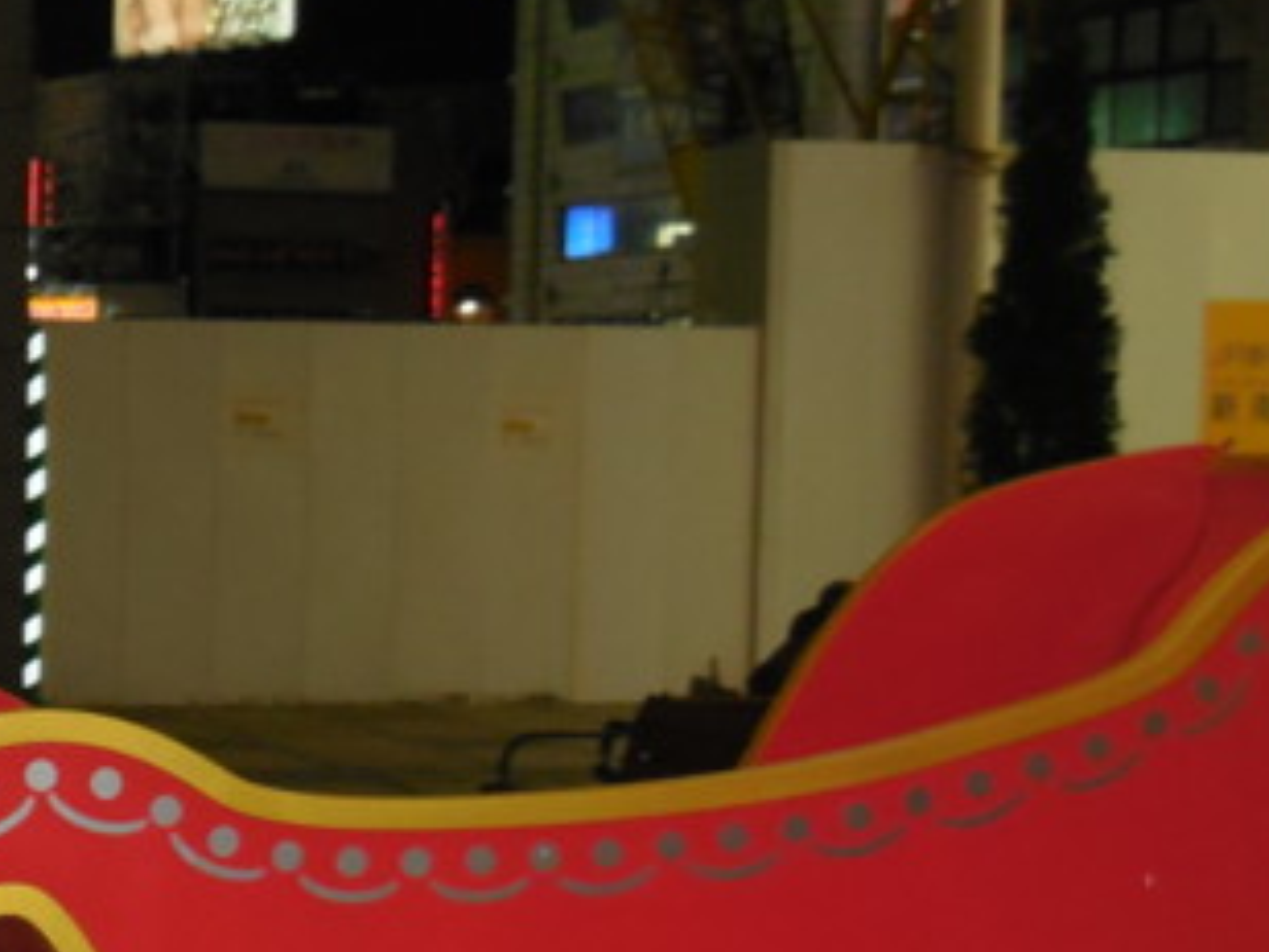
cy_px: 783
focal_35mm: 104
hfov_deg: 18.1
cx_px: -190
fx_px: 3813
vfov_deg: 14.1
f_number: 3.6
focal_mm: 7.1
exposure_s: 1/30
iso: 500
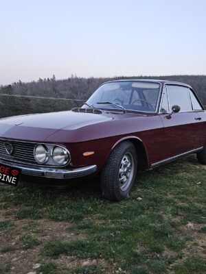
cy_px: 137
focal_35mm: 23
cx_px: 103
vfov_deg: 73.9
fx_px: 182
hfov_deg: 58.9
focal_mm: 5.4
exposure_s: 1/192
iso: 100
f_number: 1.8
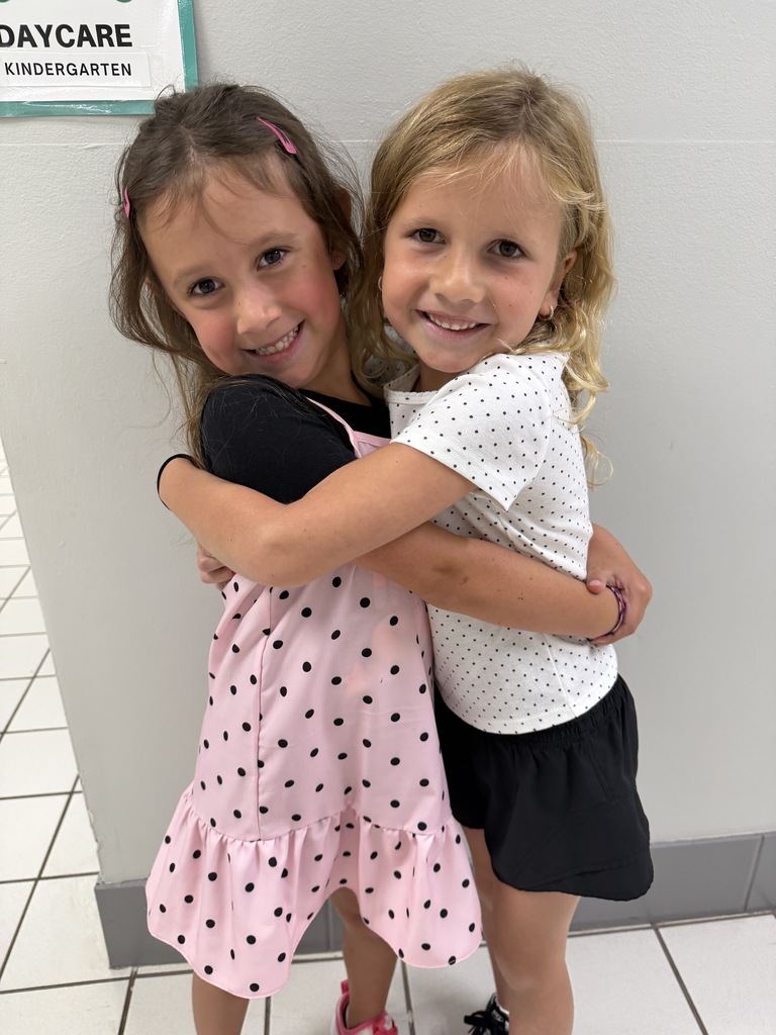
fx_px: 717
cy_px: 518
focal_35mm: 24
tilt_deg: -24.8
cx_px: 388
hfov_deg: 56.8
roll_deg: +0.9
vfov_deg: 71.6
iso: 200
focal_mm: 6.76
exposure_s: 1/60
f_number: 1.78
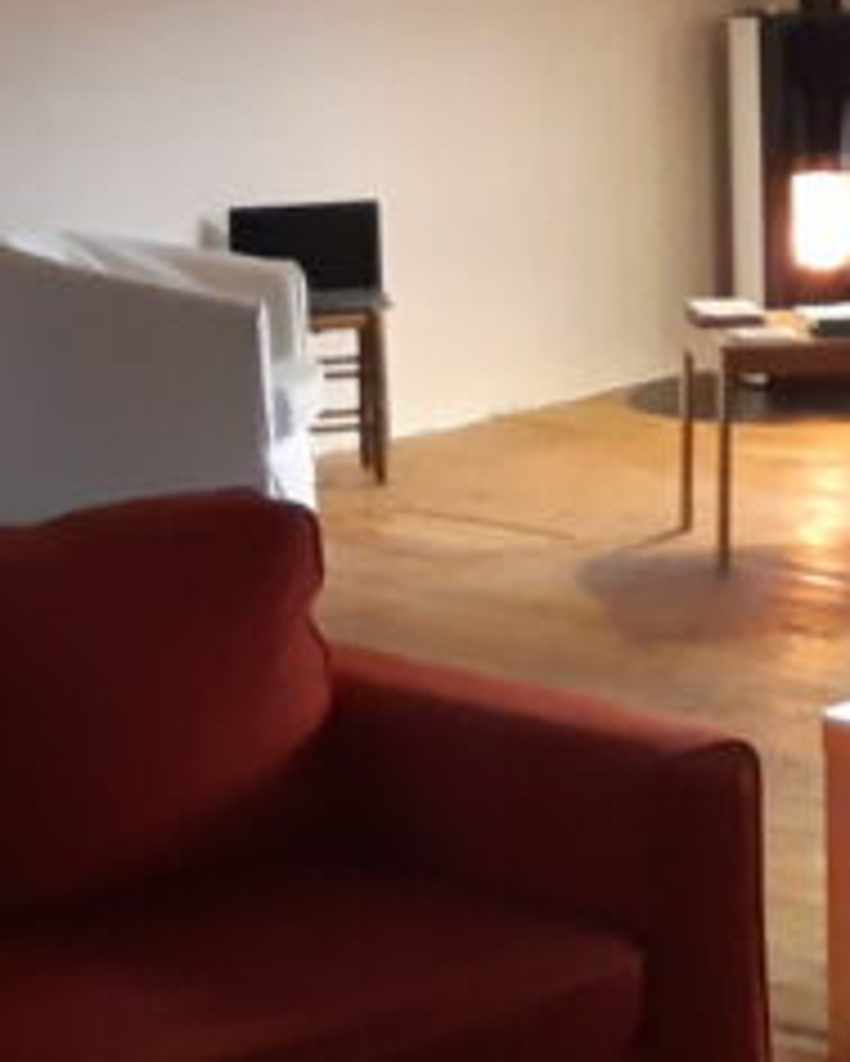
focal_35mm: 110
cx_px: 1367
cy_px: -68
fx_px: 3457
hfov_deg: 13.1
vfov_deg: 17.0
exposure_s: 1/25
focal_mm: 3.93
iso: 400
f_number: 1.7
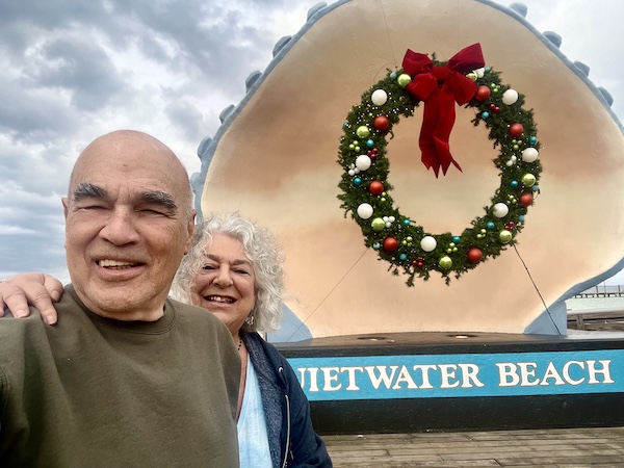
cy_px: 234
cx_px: 312
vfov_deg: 58.9
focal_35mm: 23
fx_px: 415
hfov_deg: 73.9
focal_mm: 2.71
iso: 25
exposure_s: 1/419
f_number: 2.2
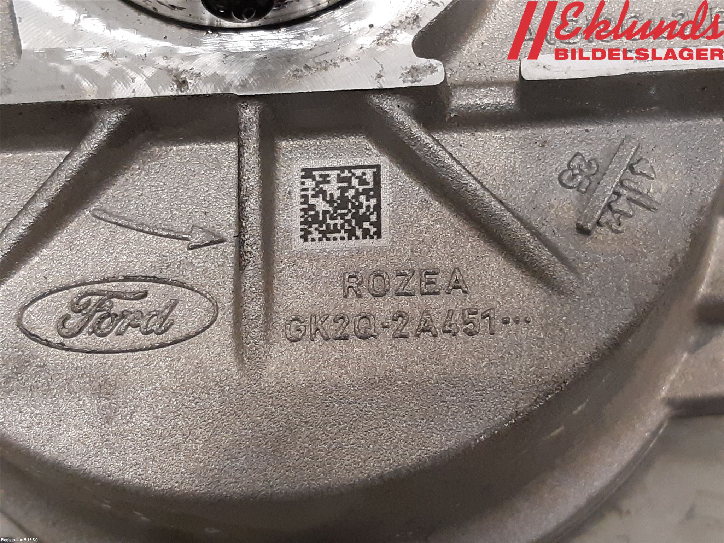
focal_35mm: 26
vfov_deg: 53.1
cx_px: 362
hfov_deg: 67.3
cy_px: 272
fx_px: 544
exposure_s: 1/50
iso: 250
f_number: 1.7
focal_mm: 3.93
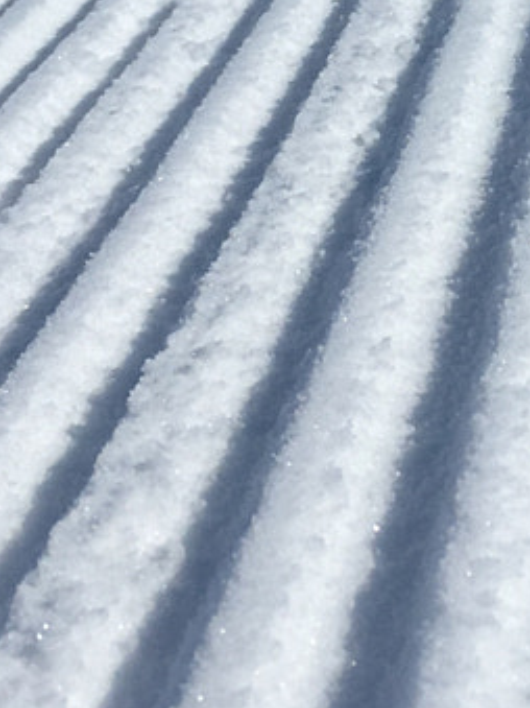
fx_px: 2799
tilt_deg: -10.2
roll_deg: +8.1
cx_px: 726
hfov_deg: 10.5
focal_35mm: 137
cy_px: -203
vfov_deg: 13.9
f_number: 2.2
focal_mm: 4.15
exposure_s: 1/7692
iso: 25
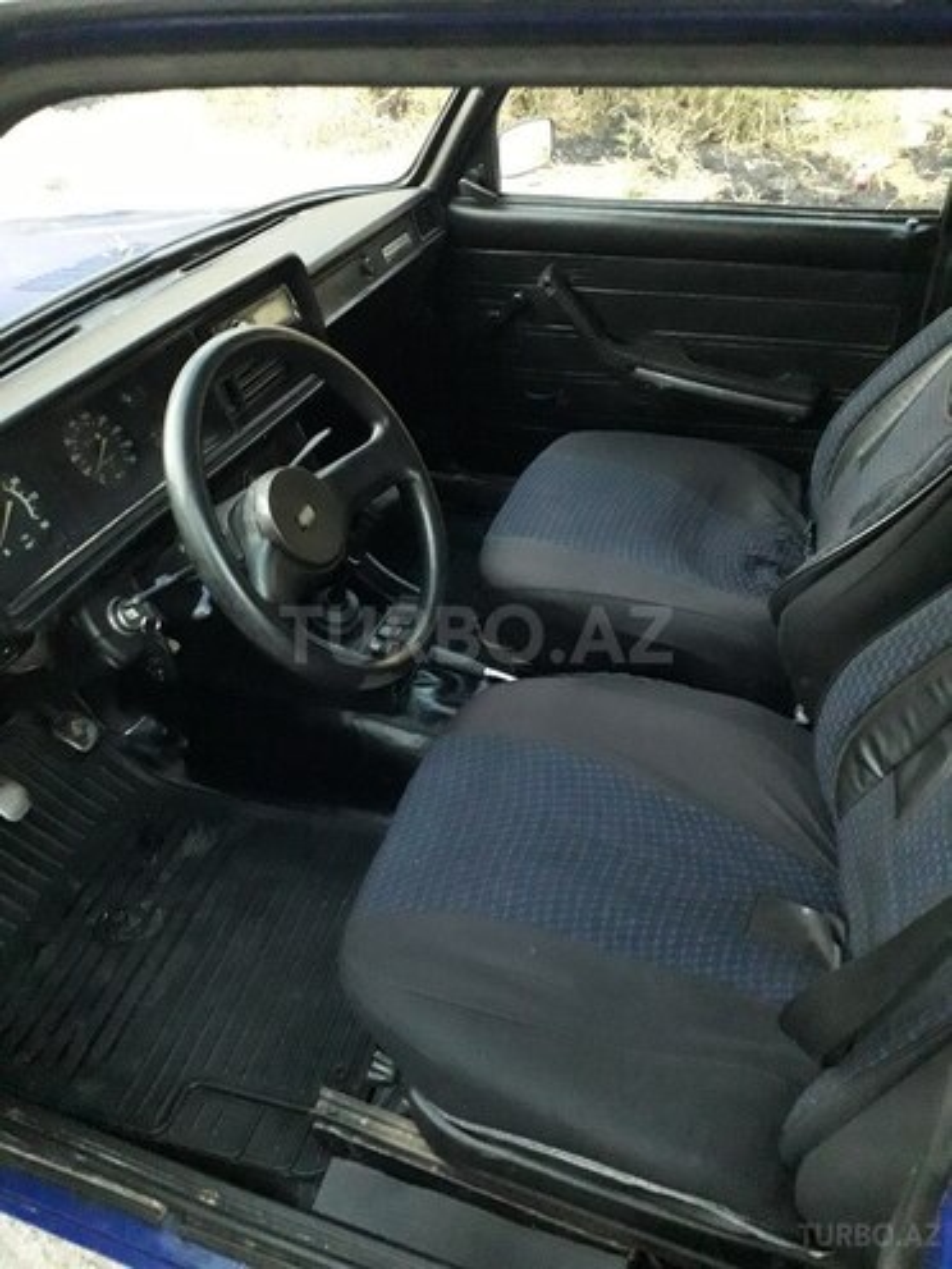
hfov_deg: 51.4
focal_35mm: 27
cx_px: 476
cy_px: 634
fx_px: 990
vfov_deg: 65.3
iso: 800
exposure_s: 1/10
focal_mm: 3.6
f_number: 1.9
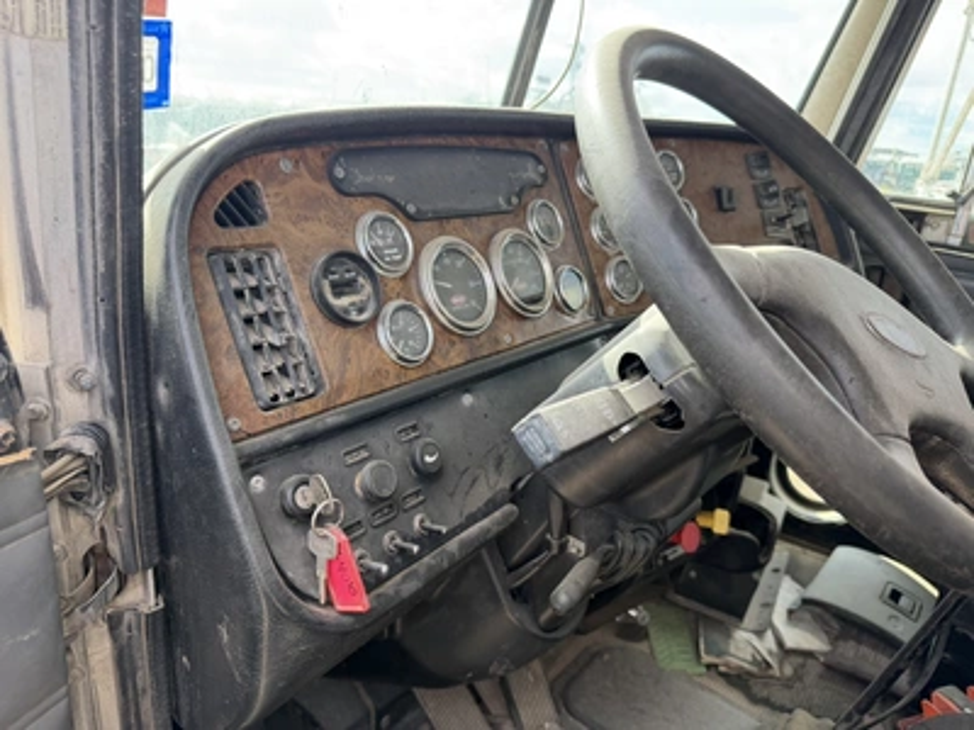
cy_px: 365
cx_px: 487
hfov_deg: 71.6
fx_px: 675
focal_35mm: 24
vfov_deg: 56.8
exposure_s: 1/173
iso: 64
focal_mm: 6.76
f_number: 1.78
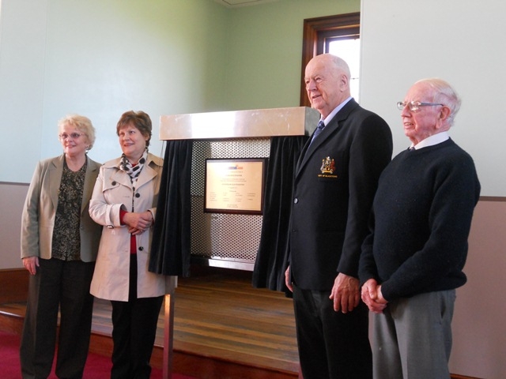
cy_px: 190
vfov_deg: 31.5
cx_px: 253
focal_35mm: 46
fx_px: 672
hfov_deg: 41.2
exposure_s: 1/30
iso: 320
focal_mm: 8.2
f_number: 4.3
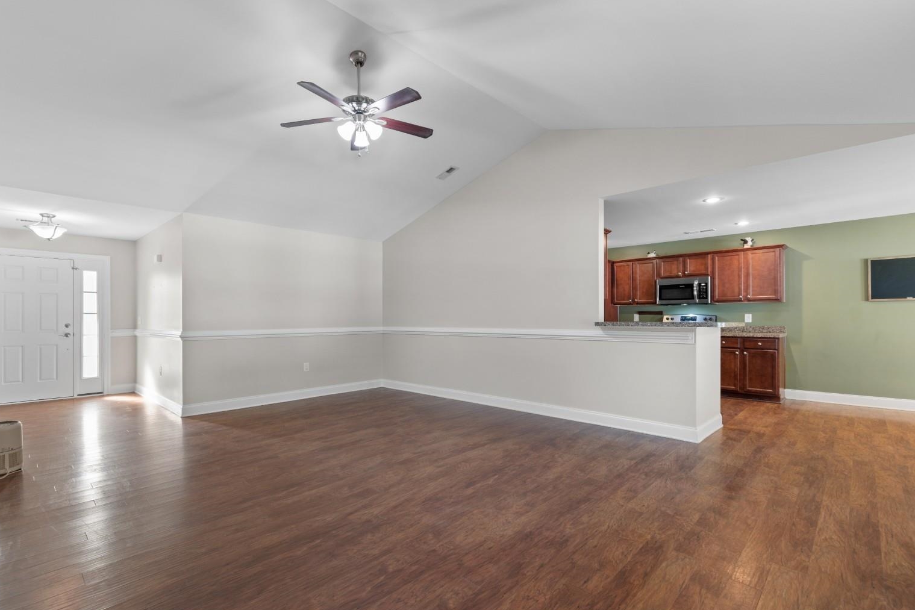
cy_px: 317
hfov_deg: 96.7
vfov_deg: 73.7
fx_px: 407
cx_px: 440
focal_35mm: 16
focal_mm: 10
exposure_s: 1/2
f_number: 4.5
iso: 100
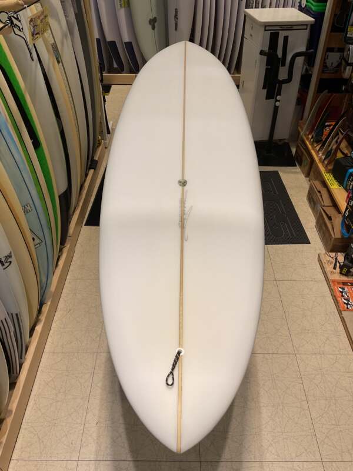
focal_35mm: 29
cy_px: 236
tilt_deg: -40.8
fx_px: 394
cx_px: 176
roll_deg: +2.2
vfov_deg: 61.7
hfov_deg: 48.2
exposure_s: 1/154
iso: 16
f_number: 1.8
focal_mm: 3
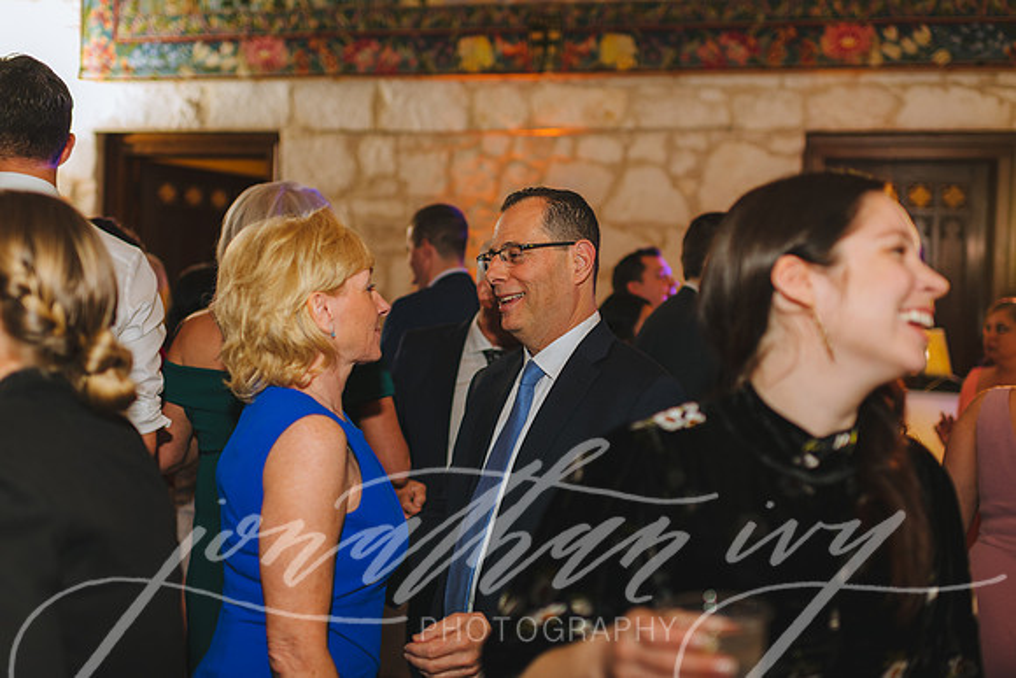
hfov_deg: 51.9
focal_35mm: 37
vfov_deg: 36.0
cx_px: 508
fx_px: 1045
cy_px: 339
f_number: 2
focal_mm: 35
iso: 640
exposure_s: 1/200
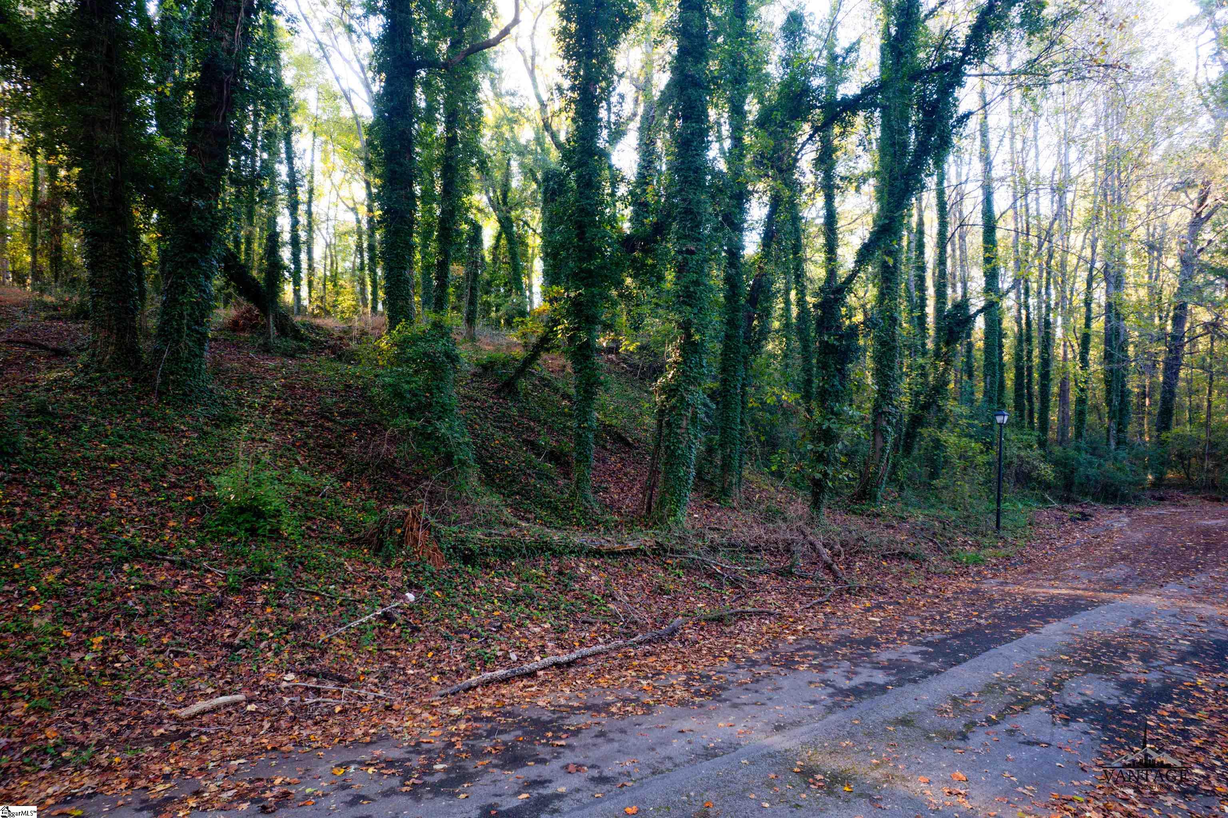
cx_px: 614
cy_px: 409
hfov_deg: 78.6
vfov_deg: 57.2
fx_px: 750
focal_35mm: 22
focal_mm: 8.38
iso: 100
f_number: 2.8
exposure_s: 1/30
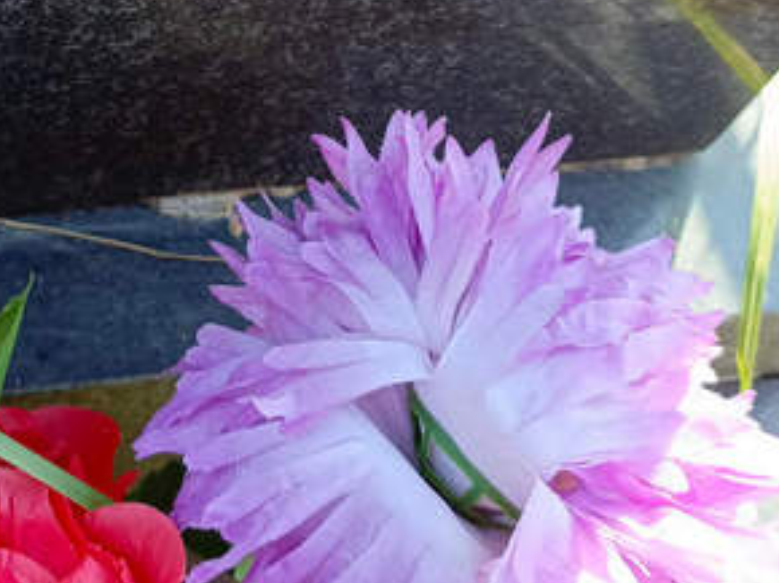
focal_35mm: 69
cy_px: -116
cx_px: 70
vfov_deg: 20.0
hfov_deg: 27.1
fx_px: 1551
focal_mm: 4.76
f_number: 1.69
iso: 102
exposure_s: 1/111
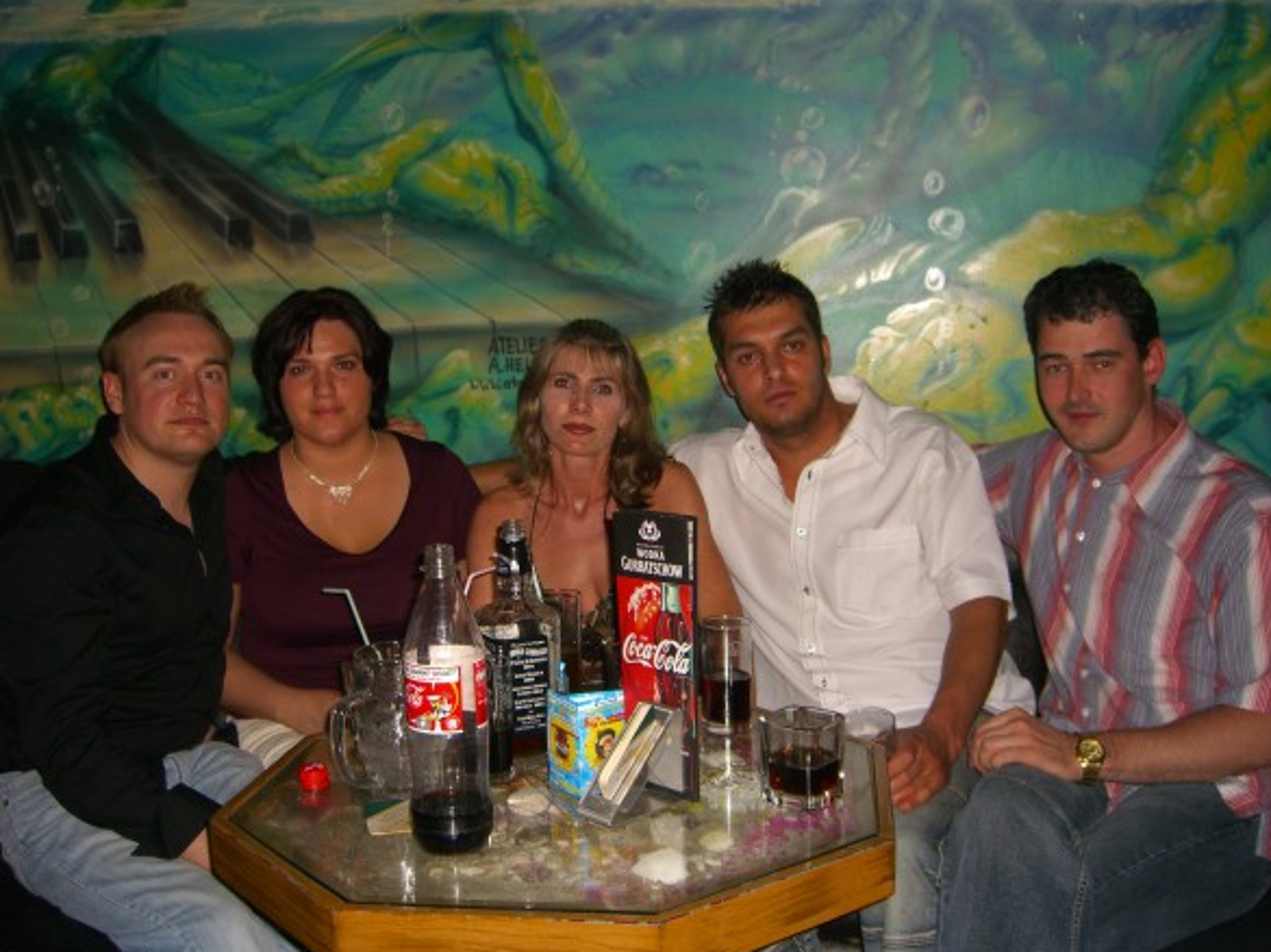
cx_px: 634
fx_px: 1431
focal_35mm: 39
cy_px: 478
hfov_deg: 47.9
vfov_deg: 36.8
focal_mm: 7.9
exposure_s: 1/60
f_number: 2.8
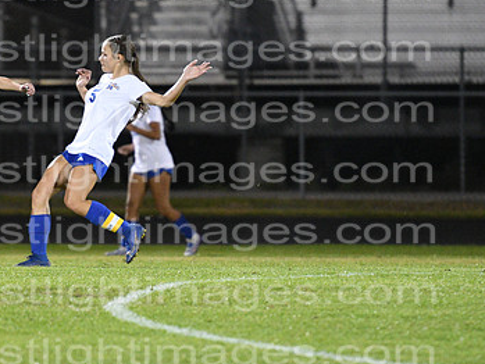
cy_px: 142
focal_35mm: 479
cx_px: 121
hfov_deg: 4.1
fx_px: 6714
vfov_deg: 3.1
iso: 5600
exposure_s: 1/800
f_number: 2.8
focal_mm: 200
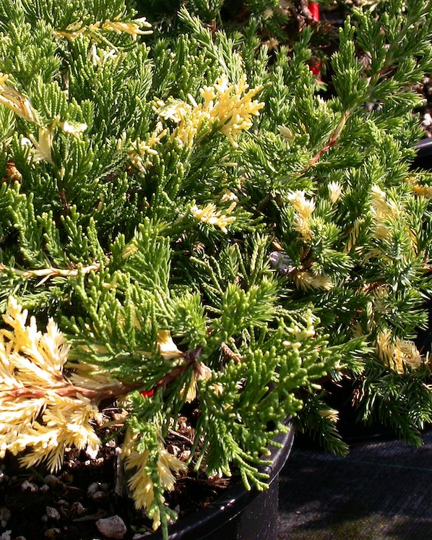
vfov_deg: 17.3
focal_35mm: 111
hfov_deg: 13.9
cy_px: 270
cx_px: 135
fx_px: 1773
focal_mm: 17.7
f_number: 6.5
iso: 200
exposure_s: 1/645
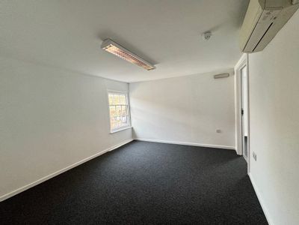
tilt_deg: -3.3
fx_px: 121
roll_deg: +3.4
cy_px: 112
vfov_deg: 85.7
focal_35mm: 14
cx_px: 150
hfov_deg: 102.1
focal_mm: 2.22
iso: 100
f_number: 2.2
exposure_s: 1/100
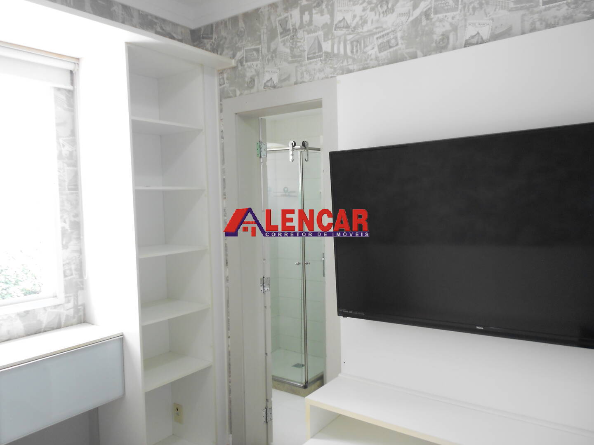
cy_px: 222
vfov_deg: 53.1
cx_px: 297
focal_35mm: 26
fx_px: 446
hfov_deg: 67.3
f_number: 3.2
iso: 160
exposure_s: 1/30
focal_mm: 4.6
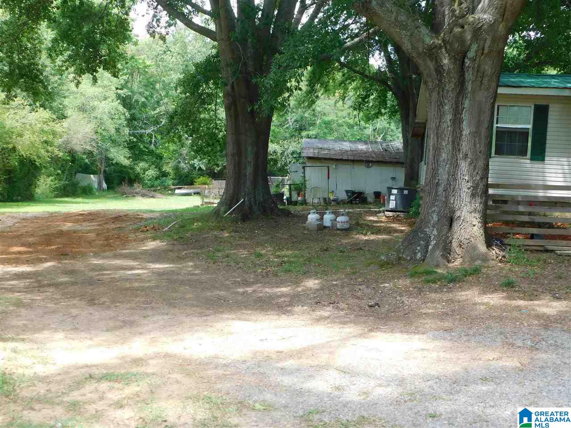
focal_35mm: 40
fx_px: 660
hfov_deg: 46.8
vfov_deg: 36.0
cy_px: 214
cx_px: 286
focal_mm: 7.1
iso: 125
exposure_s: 1/160
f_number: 3.6
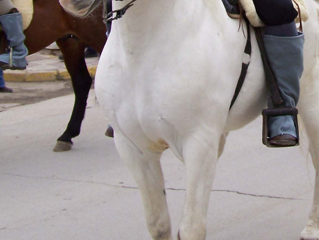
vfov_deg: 14.4
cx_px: 291
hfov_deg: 19.3
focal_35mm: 100
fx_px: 922
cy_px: -30
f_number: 2.8
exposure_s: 1/200
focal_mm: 6.3
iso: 64
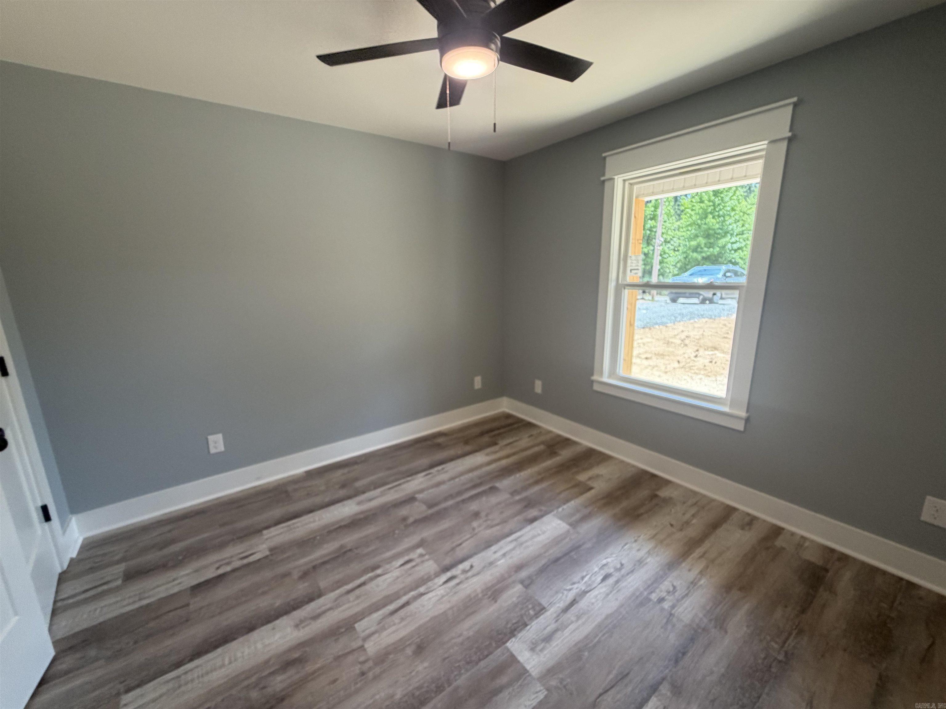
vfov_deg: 85.7
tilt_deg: -12.2
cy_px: 354
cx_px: 473
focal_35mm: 14
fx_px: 383
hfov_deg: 102.1
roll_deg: +1.7
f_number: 2.2
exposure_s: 1/120
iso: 100
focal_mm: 2.22
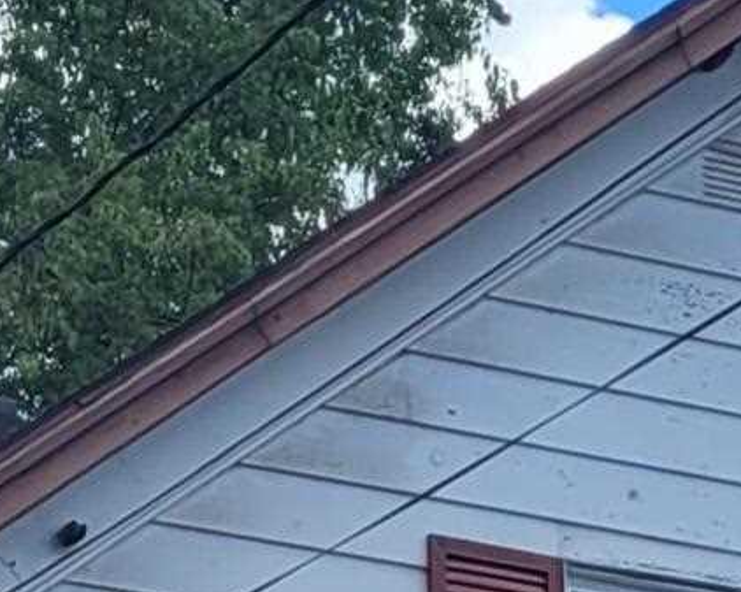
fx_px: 4011
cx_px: 775
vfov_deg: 8.0
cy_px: 1267
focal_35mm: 183
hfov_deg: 10.5
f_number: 1.8
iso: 40
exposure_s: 1/1667
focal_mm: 5.4
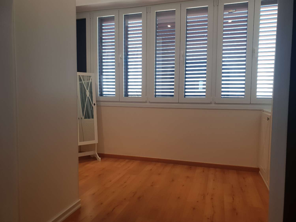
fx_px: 222
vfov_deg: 53.1
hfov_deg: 67.3
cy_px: 111
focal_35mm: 26
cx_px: 148
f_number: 2.4
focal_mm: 4.3
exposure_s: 1/100
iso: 80
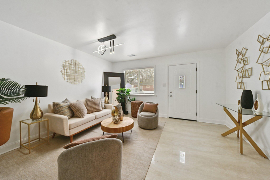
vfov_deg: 90.0
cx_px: 135
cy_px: 90
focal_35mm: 12
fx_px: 90
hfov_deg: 112.6
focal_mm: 12
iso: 200
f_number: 8
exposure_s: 1/125
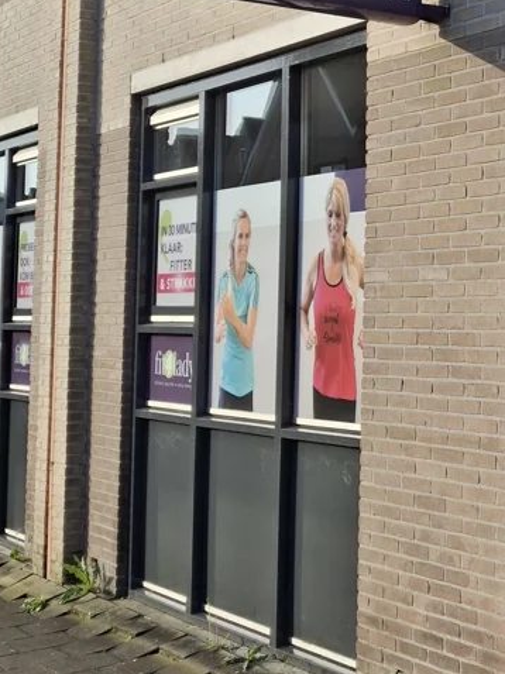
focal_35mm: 67
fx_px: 1304
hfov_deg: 20.0
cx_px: 666
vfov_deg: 28.7
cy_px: 212
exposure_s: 1/1033
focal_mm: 4.69
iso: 25
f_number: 1.8
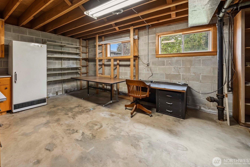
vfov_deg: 76.2
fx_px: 104
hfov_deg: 99.1
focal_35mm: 15
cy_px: 64
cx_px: 101
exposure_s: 1/30
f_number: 7.1
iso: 800
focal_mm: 12
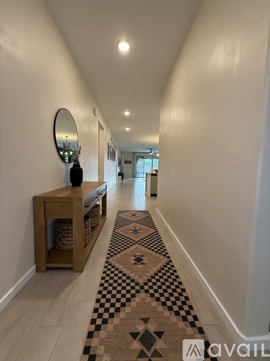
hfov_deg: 85.7
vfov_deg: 102.1
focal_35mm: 14
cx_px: 135
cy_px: 180
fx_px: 146
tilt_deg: -4.0
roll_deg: -1.8
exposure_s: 1/120
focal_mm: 2.22
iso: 250
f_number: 2.2
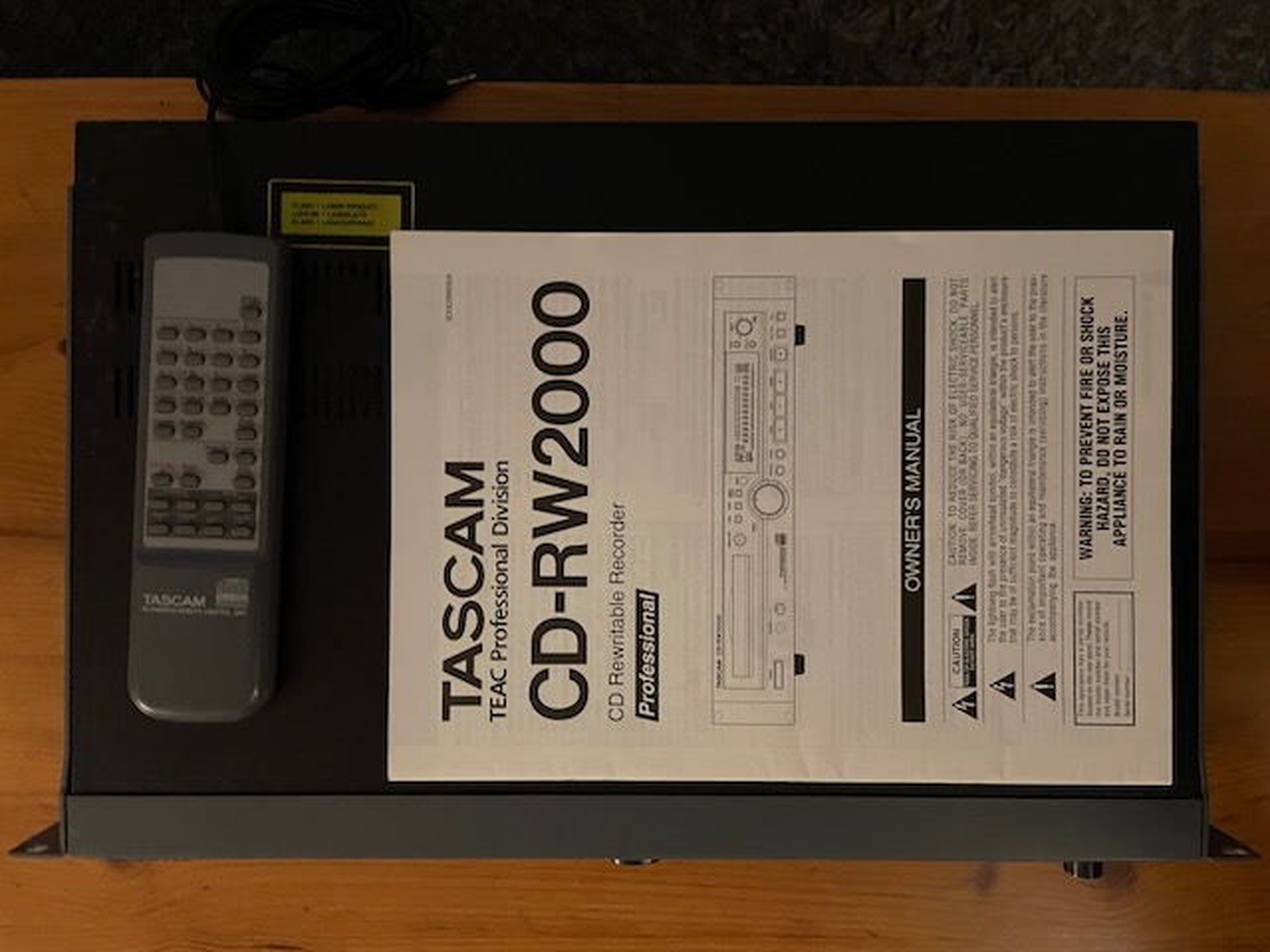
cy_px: 476
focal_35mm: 26
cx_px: 635
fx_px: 954
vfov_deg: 53.1
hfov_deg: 67.3
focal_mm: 4.2
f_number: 1.6
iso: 640
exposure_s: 1/25
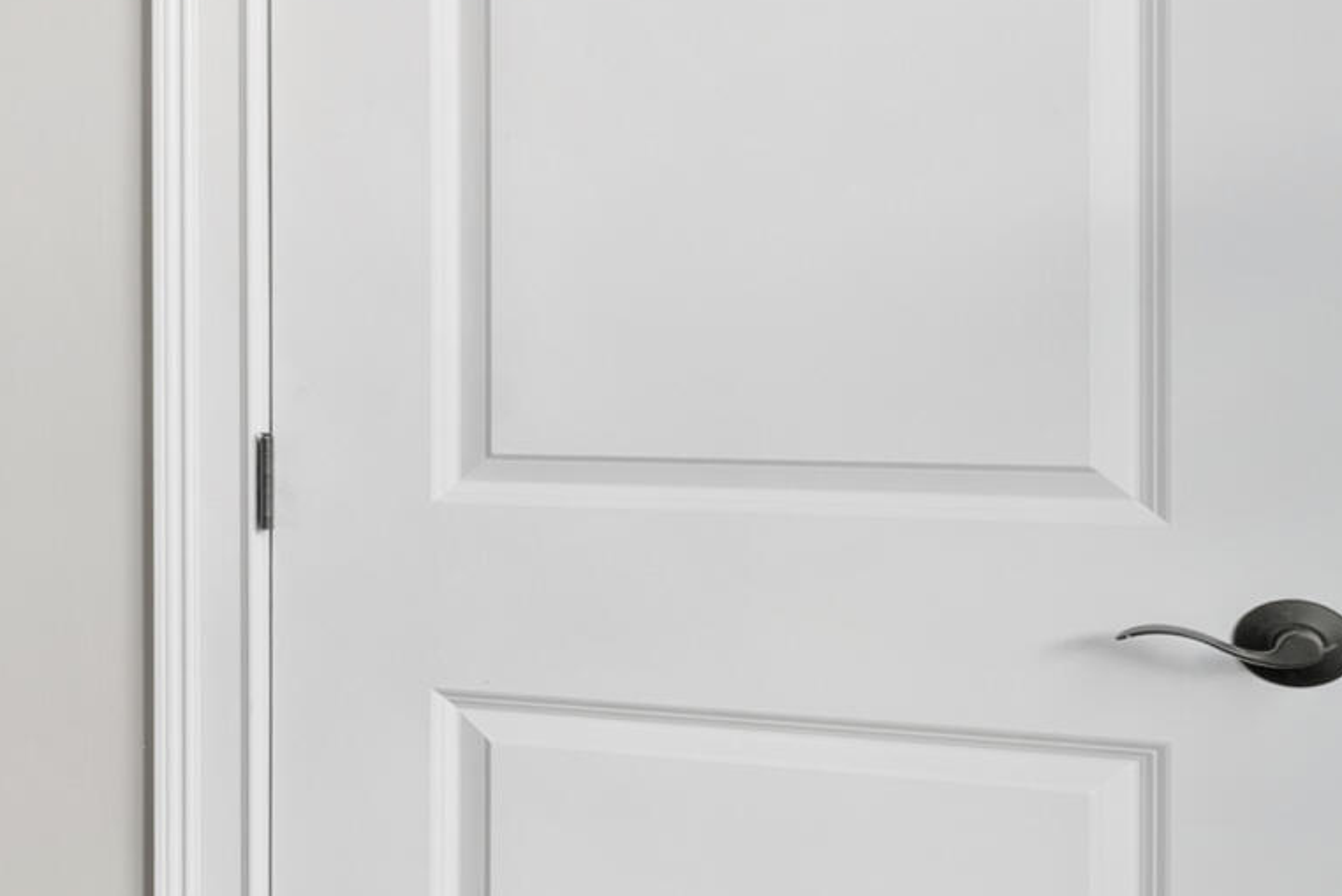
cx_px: -1222
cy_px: 497
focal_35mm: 63
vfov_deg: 21.6
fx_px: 2350
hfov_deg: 20.0
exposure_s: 1/4
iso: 200
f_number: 8
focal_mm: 16
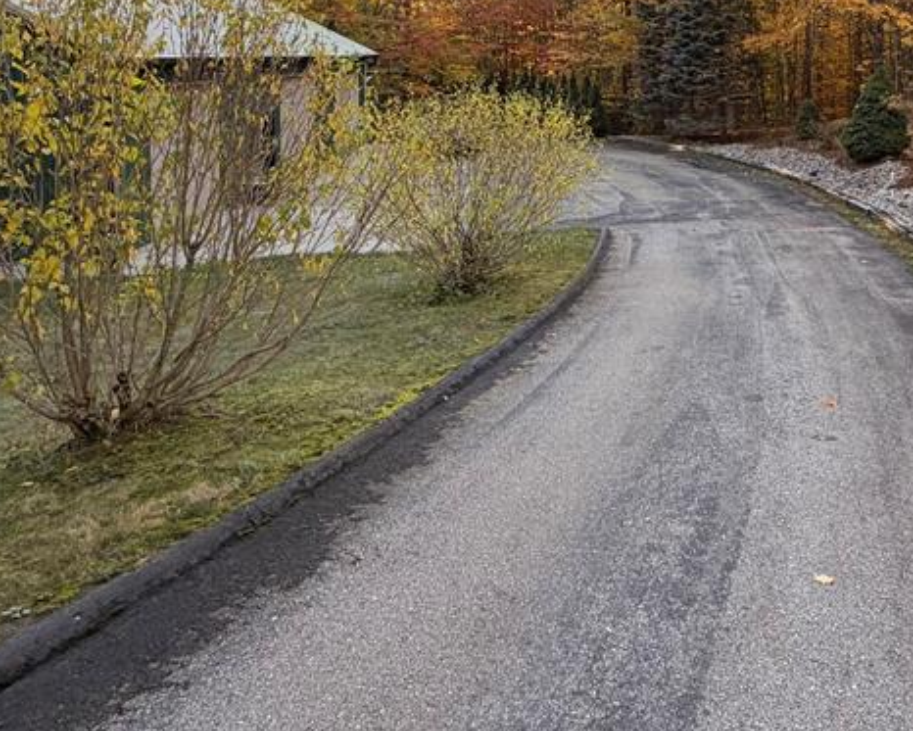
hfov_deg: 56.0
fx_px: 811
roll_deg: +0.6
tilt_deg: -1.4
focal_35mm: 30
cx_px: 680
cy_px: 74
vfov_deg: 44.2
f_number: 2.2
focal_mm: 2.22
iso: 50
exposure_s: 1/169
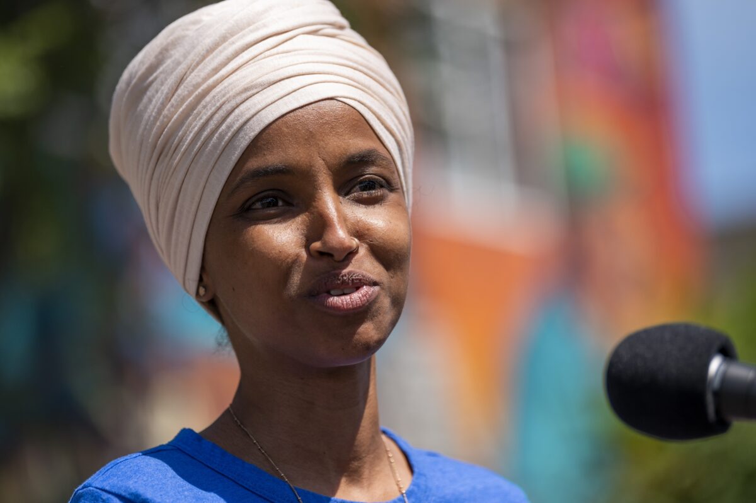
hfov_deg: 14.2
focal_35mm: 145
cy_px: 252
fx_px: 3042
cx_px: 378
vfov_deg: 9.4
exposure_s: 1/5000
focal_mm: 145
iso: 160
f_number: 2.8
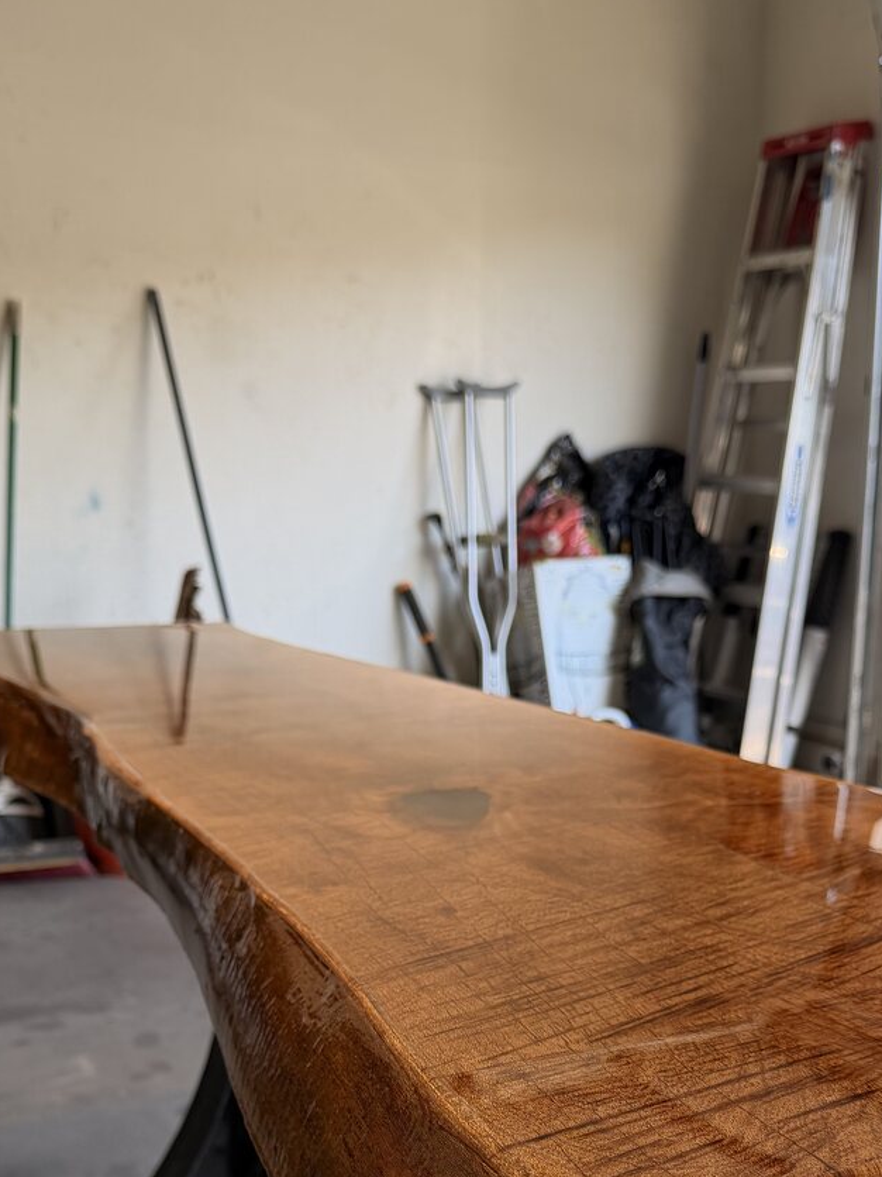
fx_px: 1563
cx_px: 492
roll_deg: -0.4
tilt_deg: -16.0
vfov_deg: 39.5
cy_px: 954
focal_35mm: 46
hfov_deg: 31.5
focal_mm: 6.76
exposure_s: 1/190
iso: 100
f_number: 1.78
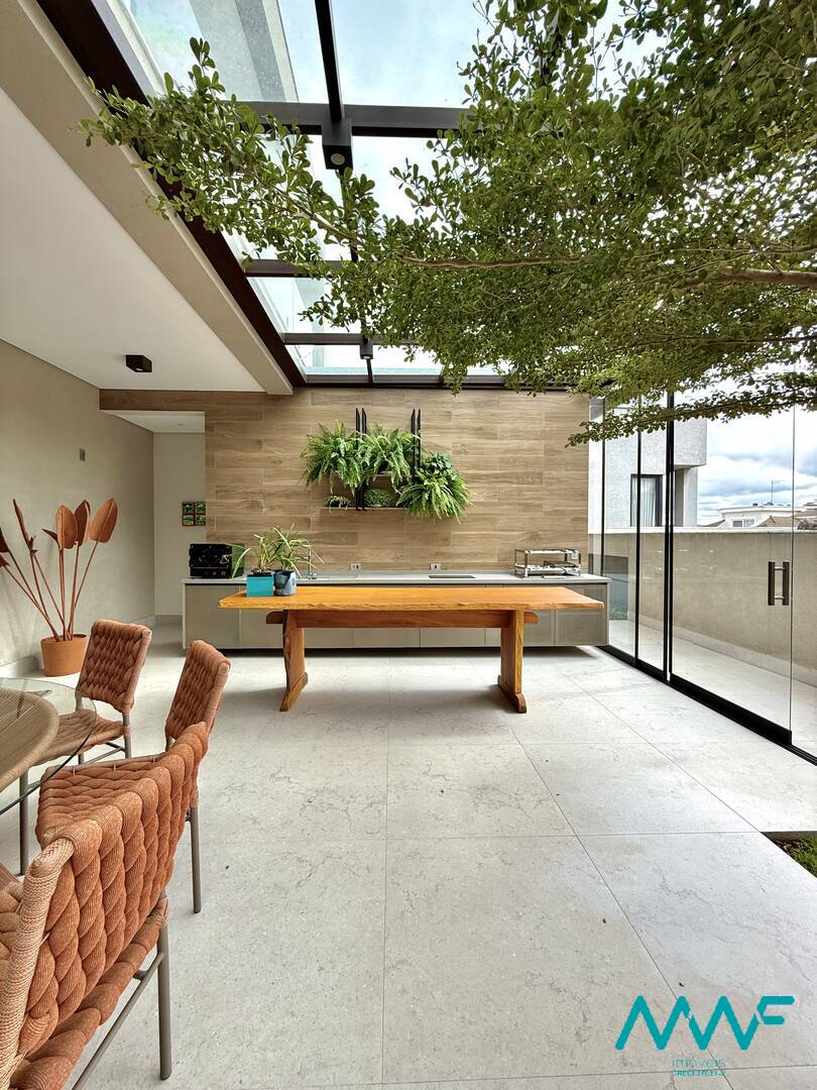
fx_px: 441
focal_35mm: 14
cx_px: 408
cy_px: 545
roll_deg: -0.6
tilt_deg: +0.1
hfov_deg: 85.7
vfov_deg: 102.1
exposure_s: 1/381
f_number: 2.2
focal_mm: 2.22
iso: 64
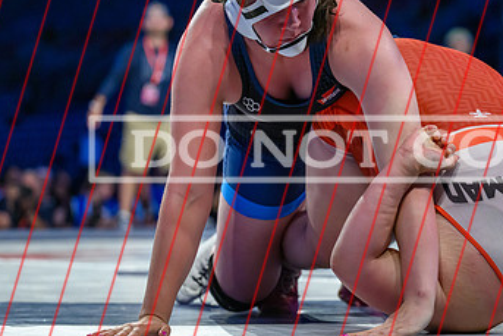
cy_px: 159
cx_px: 361
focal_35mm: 149
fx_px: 2083
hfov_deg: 13.7
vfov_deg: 9.2
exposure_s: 1/800
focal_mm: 88
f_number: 2.8
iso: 2000
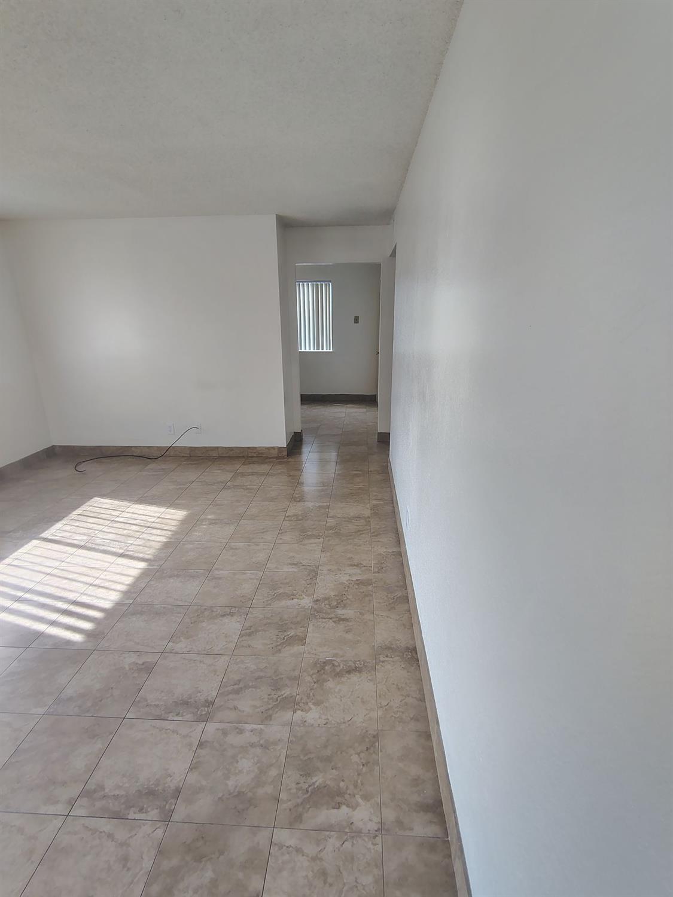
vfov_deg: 94.5
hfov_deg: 78.1
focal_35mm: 16
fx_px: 415
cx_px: 336
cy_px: 448
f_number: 2.2
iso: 121
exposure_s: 1/100
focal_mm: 2.13
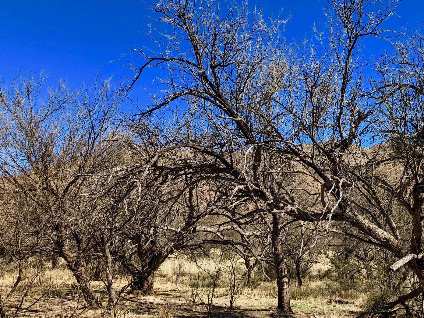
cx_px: 311
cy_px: 153
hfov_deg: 43.5
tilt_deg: +13.6
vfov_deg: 34.3
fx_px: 514
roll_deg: +0.0
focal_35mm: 42
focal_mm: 4
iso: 20
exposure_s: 1/1000
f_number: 1.8
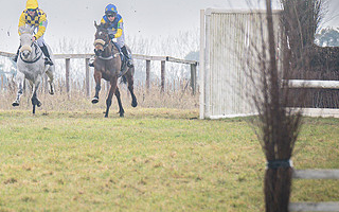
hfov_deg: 2.4
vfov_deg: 1.5
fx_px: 7936
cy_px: 85
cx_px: -68
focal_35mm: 859
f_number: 5
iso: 320
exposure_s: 1/1000
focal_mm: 200
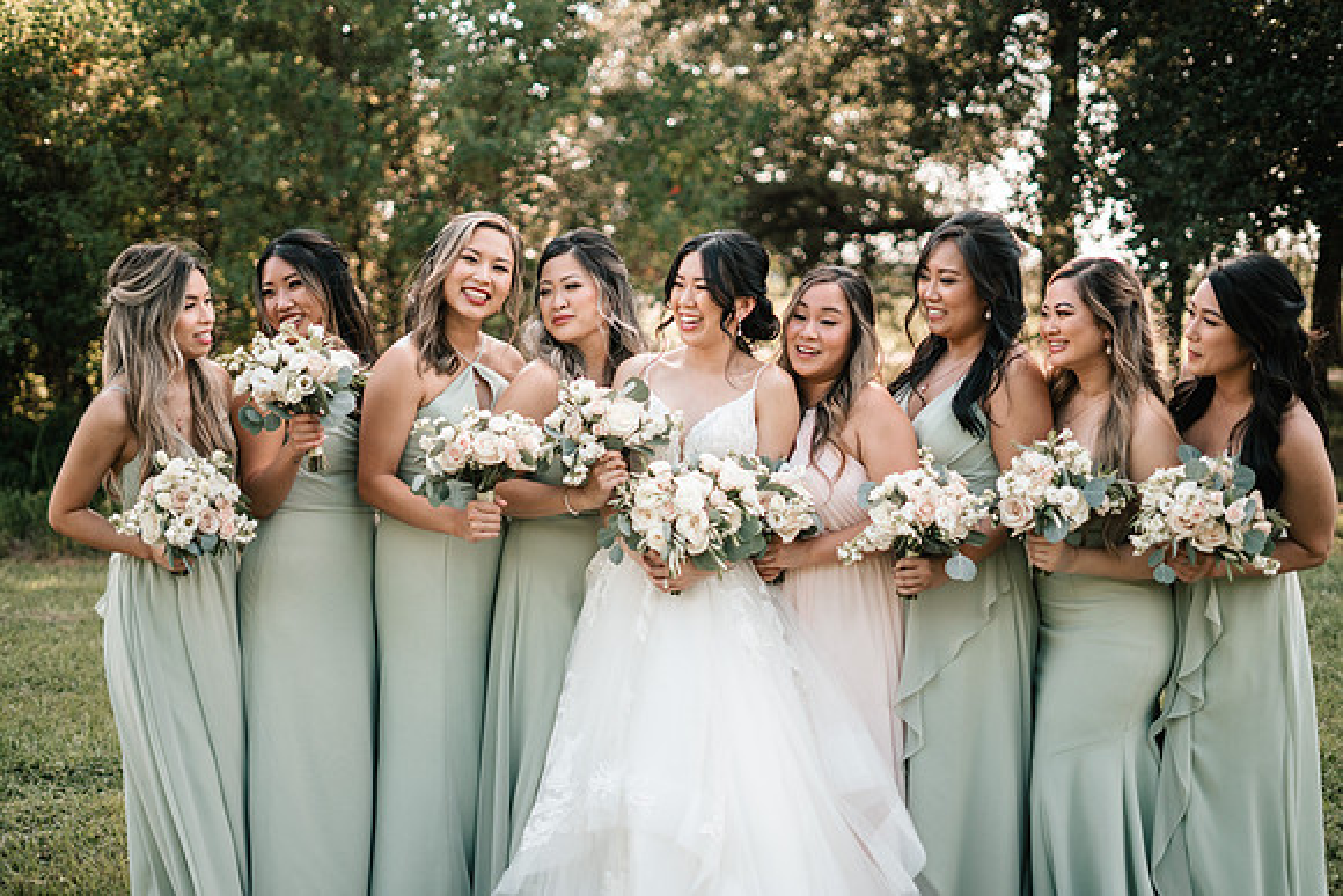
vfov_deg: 27.0
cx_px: 672
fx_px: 1866
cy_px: 448
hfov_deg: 39.6
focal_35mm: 50
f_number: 1.8
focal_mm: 50
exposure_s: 1/2000
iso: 250
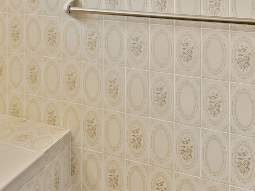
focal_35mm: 56
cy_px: -11
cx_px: -3
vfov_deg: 24.6
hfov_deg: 31.6
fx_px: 412
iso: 100
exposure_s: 1/6
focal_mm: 14
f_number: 4
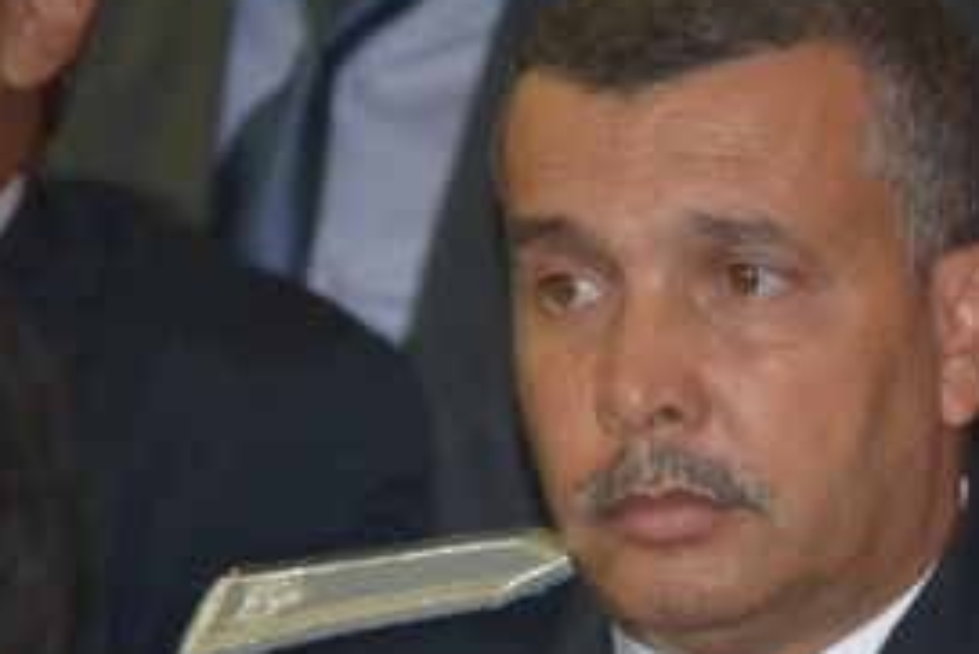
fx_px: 19263
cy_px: 546
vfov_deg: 1.9
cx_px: 769
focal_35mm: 708
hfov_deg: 2.9
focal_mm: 200
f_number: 5.6
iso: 3200
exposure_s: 1/60
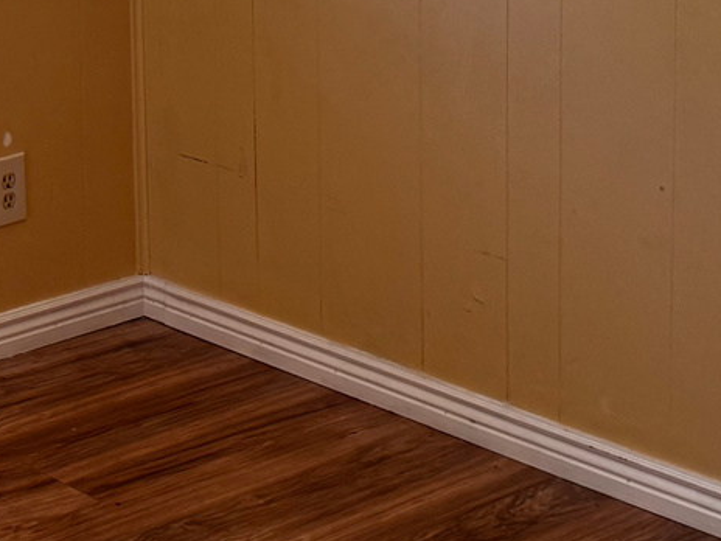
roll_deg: +1.8
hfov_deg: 17.7
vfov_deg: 13.5
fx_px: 2208
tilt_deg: -8.9
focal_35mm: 106
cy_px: -148
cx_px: -146
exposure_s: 1/120
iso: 100
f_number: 1.78
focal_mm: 6.76
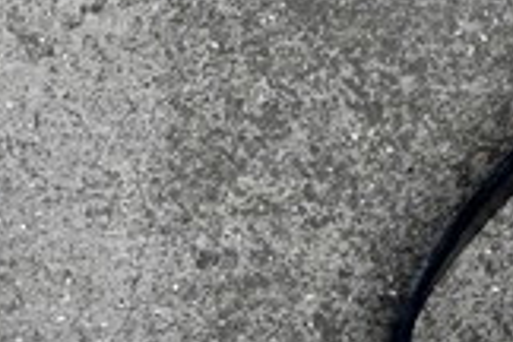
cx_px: 1295
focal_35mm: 340
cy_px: -51
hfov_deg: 5.8
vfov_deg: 4.0
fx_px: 4838
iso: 160
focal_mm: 30.5
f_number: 5.6
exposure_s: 1/250
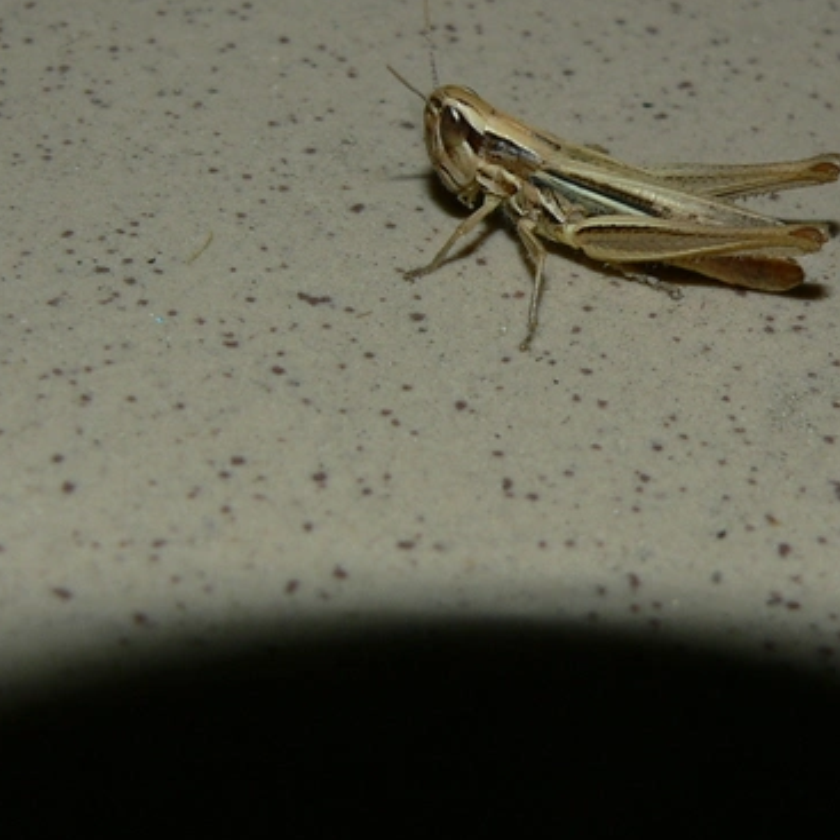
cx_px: 552
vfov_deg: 15.7
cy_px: 323
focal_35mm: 111
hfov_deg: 15.7
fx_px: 3047
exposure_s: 1/60
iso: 100
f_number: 4
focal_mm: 12
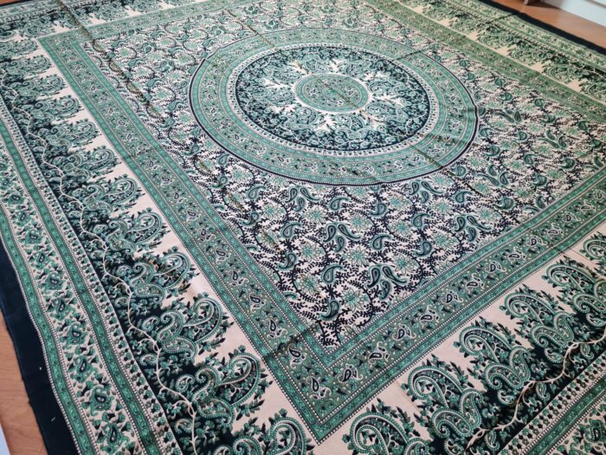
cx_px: 303
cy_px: 228
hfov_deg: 67.3
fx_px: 455
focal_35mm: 26
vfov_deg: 53.1
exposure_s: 1/40
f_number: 1.8
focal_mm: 5.4
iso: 400
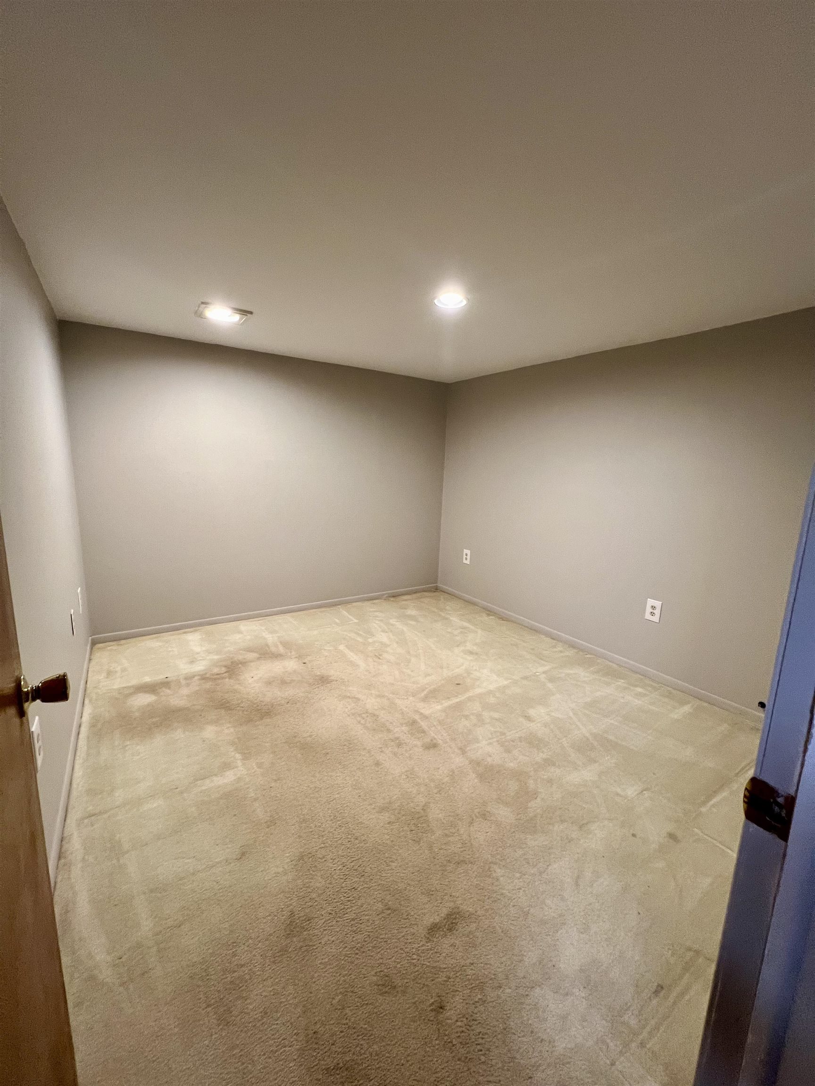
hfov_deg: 89.9
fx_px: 408
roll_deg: -2.1
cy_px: 543
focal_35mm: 13
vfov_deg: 106.2
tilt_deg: -9.0
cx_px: 408
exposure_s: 1/60
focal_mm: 1.57
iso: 160
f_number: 1.8
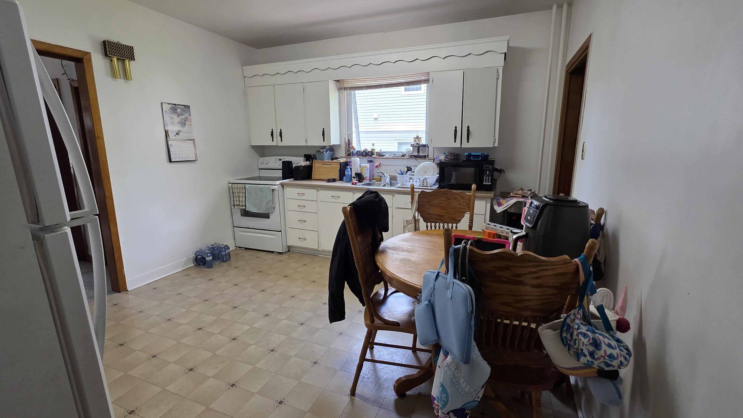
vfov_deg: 70.5
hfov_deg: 103.0
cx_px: 382
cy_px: 204
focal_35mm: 15
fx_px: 296
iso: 200
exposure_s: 1/120
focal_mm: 2.2
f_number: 1.9
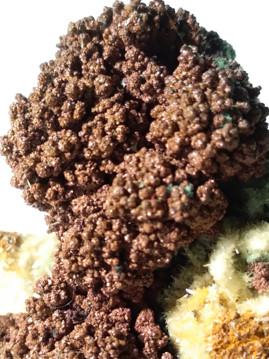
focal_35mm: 26
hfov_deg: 53.1
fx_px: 269
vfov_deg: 67.3
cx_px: 134
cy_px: 180
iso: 111
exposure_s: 1/33.3
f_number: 2
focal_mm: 3.54
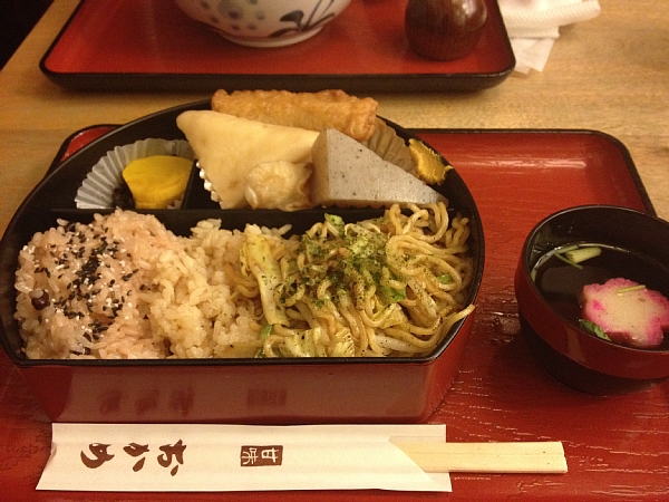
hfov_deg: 52.6
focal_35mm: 35
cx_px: 334
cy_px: 251
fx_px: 676
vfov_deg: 40.7
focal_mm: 4.28
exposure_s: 1/17
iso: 400
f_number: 2.4
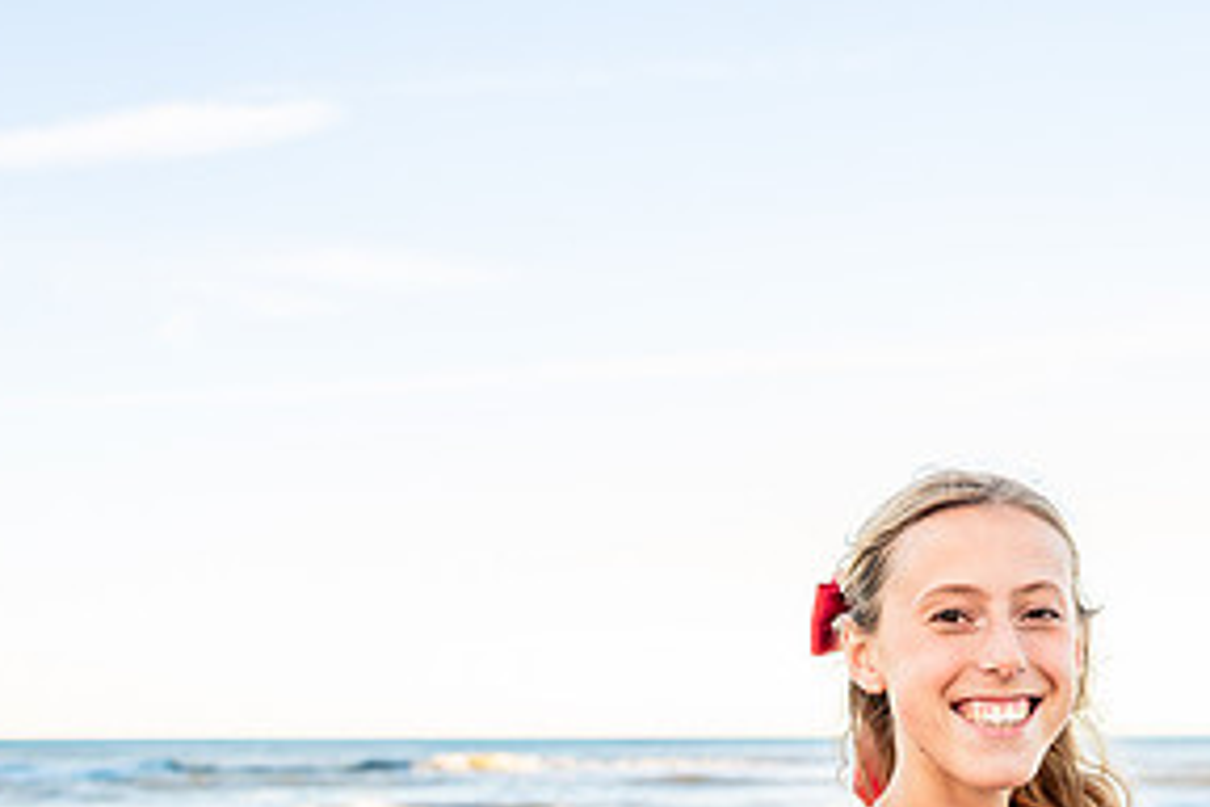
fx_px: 1949
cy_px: 659
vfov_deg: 23.0
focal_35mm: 58
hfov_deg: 33.4
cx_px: 982
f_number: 2.8
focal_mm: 24
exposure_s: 1/250
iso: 80
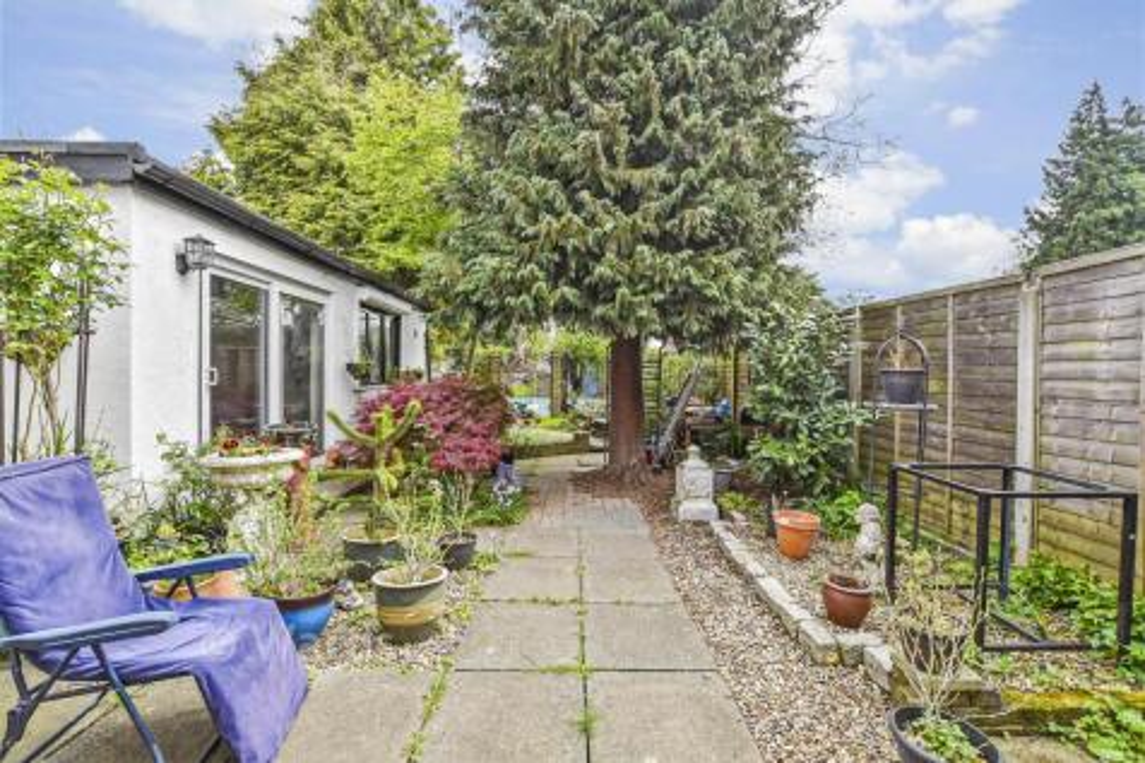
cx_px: 572
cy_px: 382
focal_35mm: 15
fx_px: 477
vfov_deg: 77.3
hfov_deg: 100.4
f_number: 8
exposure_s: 1/250
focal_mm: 10
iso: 320
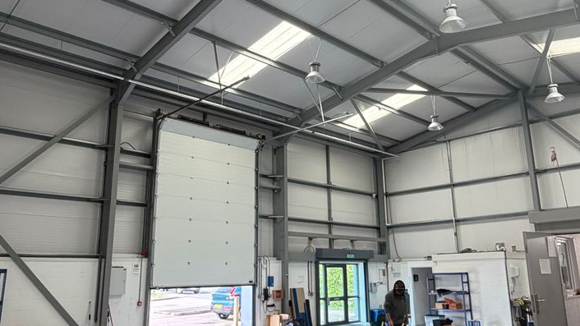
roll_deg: +0.8
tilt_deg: +14.1
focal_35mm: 24
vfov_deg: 47.7
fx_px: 369
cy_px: 154
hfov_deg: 76.3
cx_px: 302
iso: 160
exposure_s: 1/121
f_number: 2.2
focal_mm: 2.22
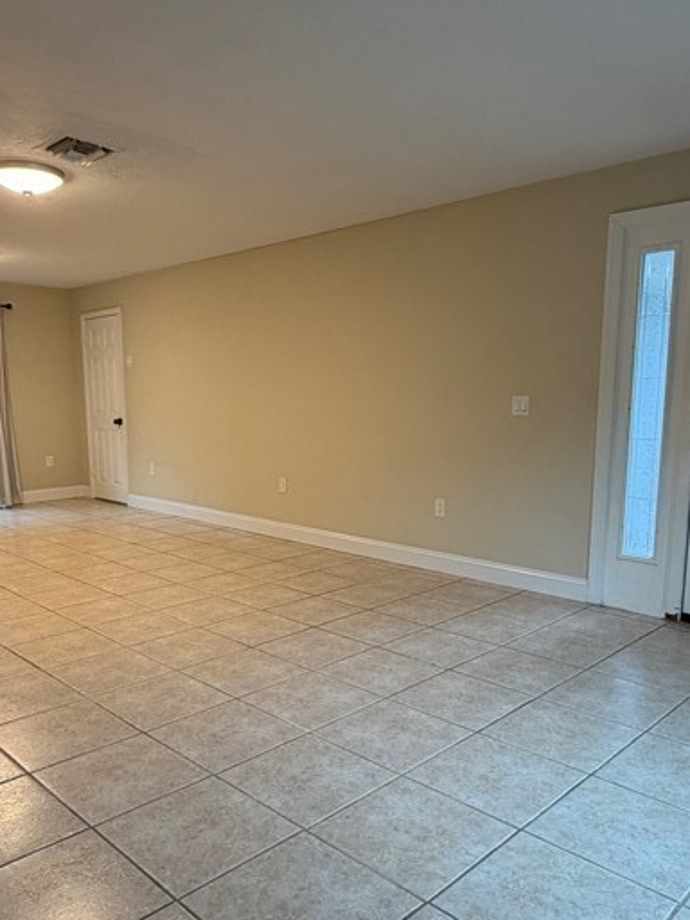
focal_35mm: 28
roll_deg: +0.3
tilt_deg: -9.8
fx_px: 744
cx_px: 313
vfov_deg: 63.2
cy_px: 525
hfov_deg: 49.7
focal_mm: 2.22
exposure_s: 1/60
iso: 160
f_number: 2.2
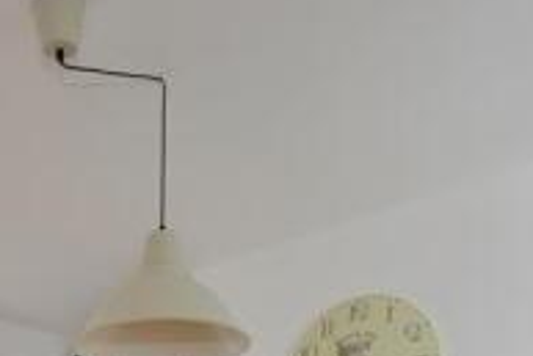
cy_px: 581
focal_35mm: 51
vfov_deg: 21.0
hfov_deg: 37.1
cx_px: 86
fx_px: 756
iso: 400
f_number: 11
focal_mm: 10
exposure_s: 1/2.5
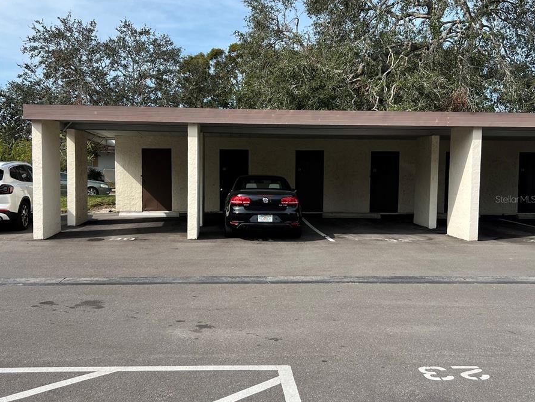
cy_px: 199
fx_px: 541
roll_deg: -1.1
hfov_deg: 52.6
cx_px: 268
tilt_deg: -2.7
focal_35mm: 35
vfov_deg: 40.7
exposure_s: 1/3356
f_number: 1.5
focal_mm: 5.7
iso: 50
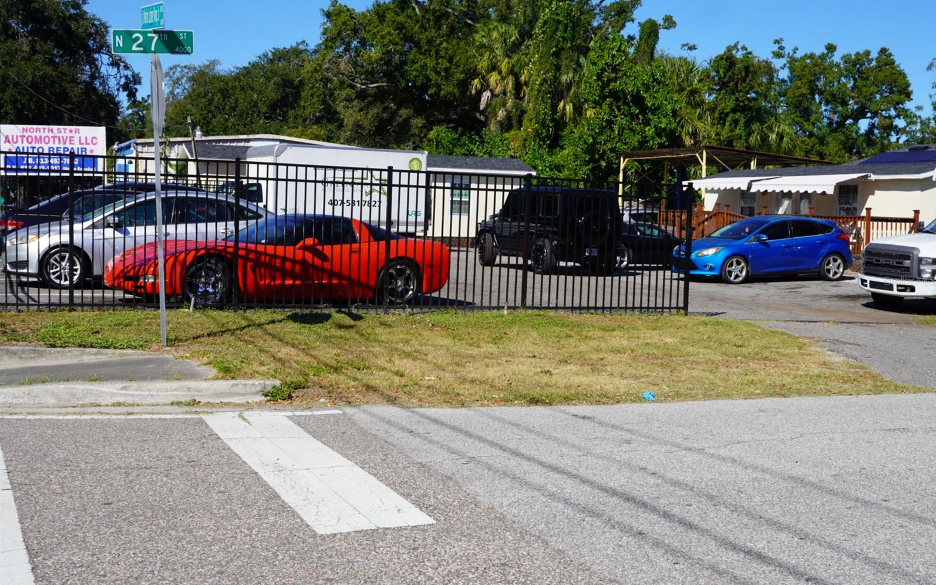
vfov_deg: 29.9
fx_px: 1097
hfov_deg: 46.2
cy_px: 280
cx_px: 469
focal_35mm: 43
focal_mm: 28
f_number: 5
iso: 100
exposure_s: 1/800
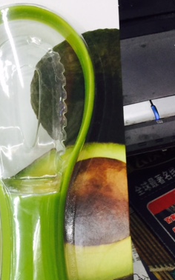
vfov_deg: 38.2
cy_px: 199
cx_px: 24
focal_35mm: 52
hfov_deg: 24.3
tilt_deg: -61.0
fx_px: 397
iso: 50
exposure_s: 1/30
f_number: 2.2
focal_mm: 4.15
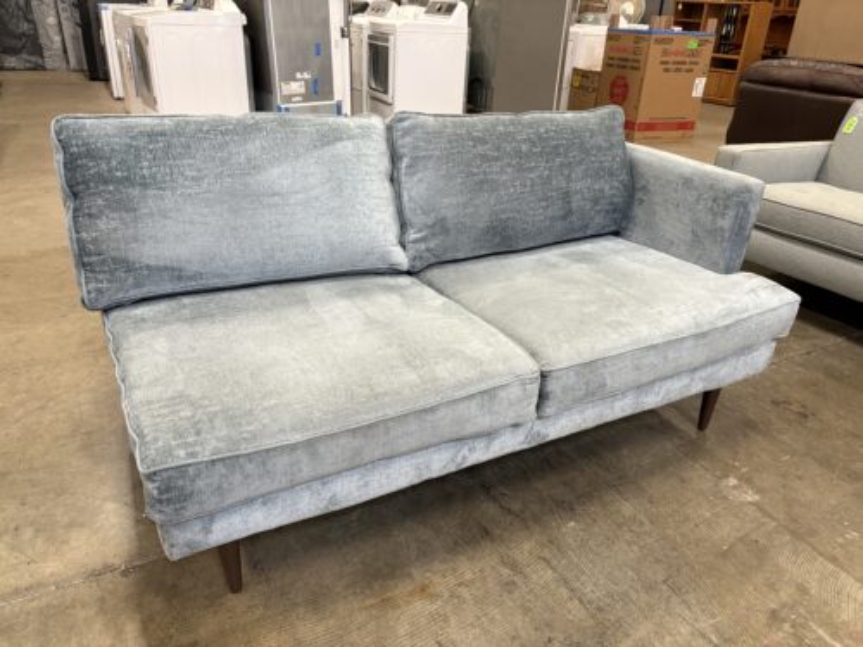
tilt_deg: -26.5
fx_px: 648
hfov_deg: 67.3
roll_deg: -2.9
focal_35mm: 26
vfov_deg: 53.1
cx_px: 432
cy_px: 324
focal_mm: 5.96
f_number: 1.6
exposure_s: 1/60
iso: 200
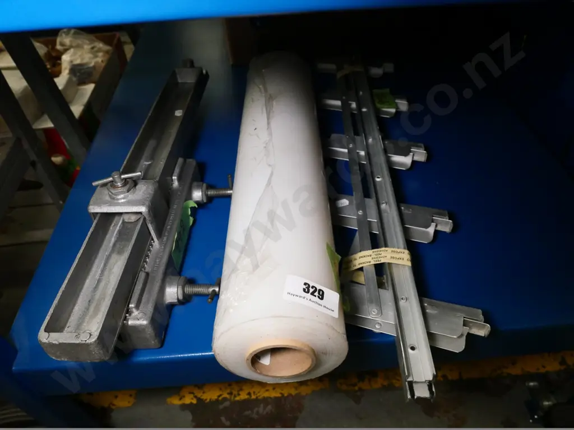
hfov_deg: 71.6
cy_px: 215
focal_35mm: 24
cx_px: 287
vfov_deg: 56.8
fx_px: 398
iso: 3200
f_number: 4.5
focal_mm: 12
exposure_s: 1/500
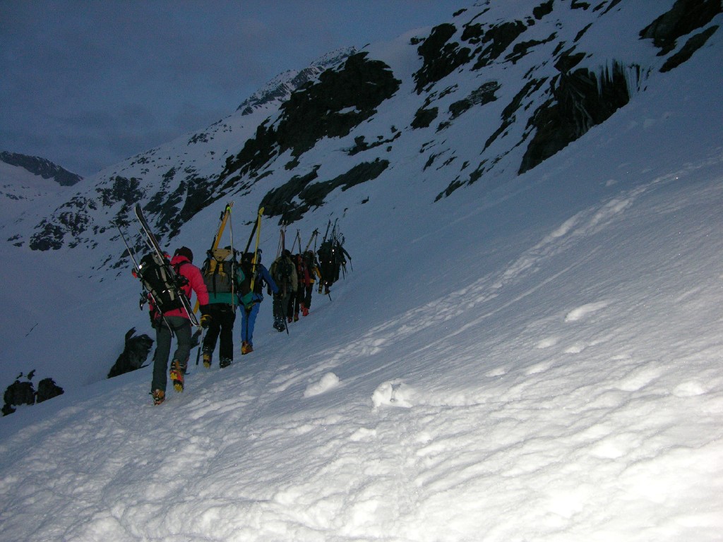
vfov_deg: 40.7
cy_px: 271
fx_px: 731
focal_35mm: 35
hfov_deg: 52.6
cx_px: 362
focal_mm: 8.9
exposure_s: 1/60.1
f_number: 2.8
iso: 200
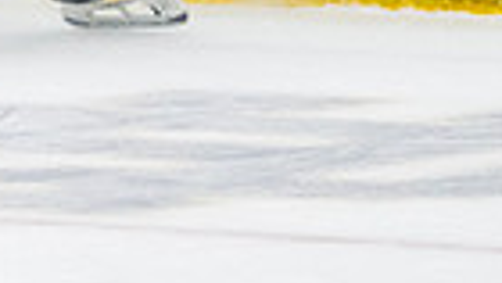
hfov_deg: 2.8
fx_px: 10204
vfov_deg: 1.6
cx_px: -152
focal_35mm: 766
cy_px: -235
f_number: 3.2
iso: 2000
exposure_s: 1/640
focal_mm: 122
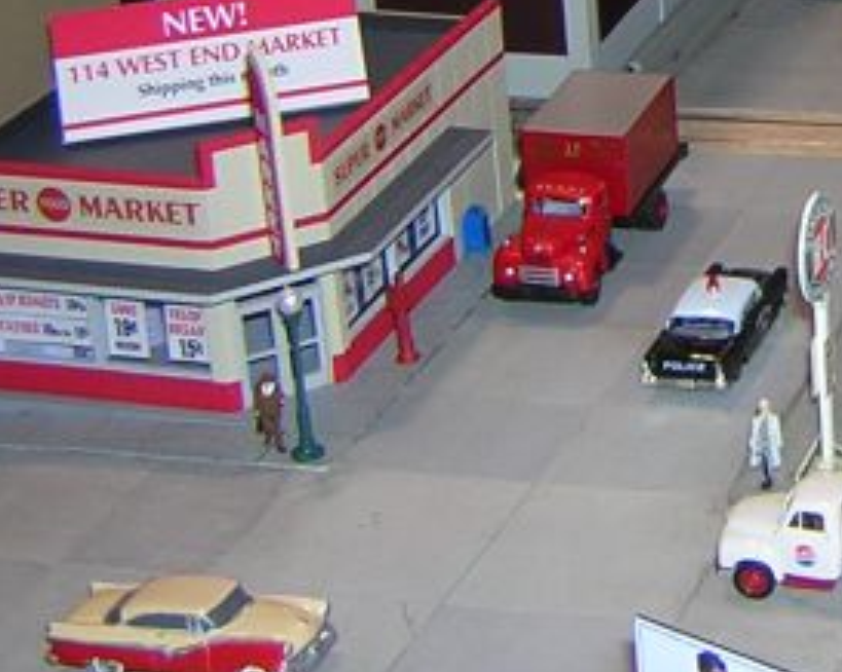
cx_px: 1024
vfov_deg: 14.3
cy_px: -222
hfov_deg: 17.7
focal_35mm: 103
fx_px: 2565
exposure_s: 1/60.1
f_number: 2.6
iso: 100
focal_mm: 4.7
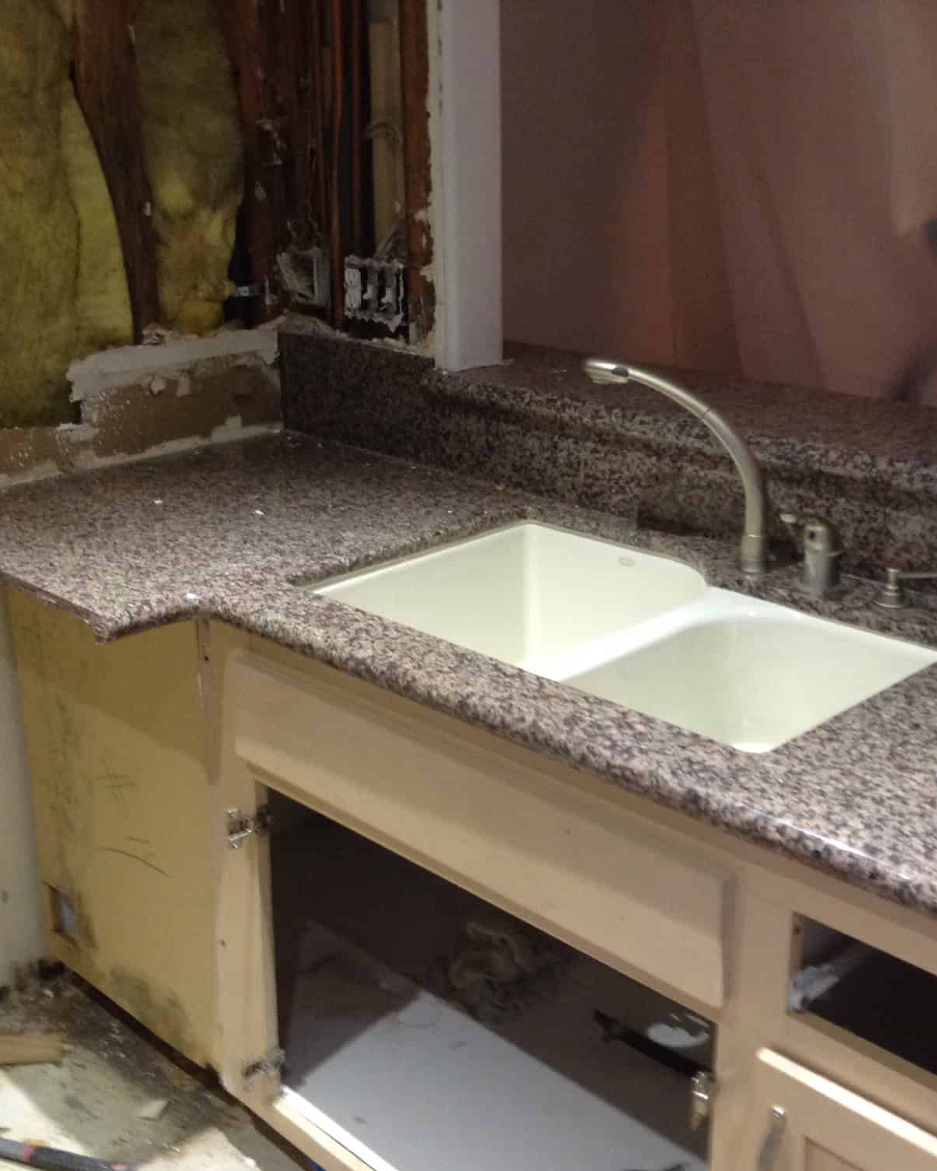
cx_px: 489
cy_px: 592
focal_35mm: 44
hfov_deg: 34.1
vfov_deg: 42.0
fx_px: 1526
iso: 100
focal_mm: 3.3
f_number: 2.4
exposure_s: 1/24
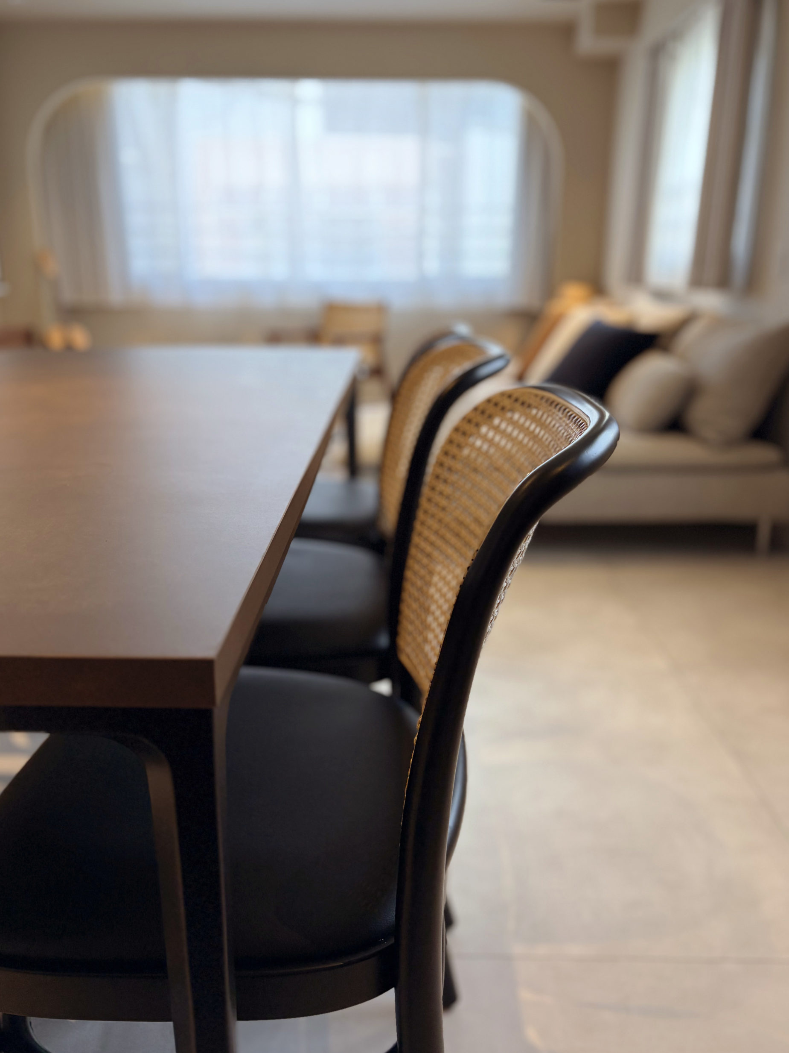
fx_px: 820
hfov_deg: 51.4
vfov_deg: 65.3
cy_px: 531
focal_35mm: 27
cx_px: 393
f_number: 1.6
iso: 200
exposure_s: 1/120
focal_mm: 5.96
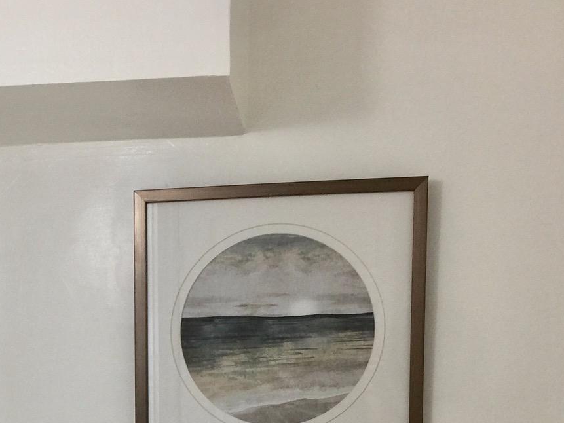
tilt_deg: -5.9
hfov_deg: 27.4
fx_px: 1124
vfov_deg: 20.2
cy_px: 481
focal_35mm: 69
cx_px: 90
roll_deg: -0.7
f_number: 2.2
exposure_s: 1/30
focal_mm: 4.15
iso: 40
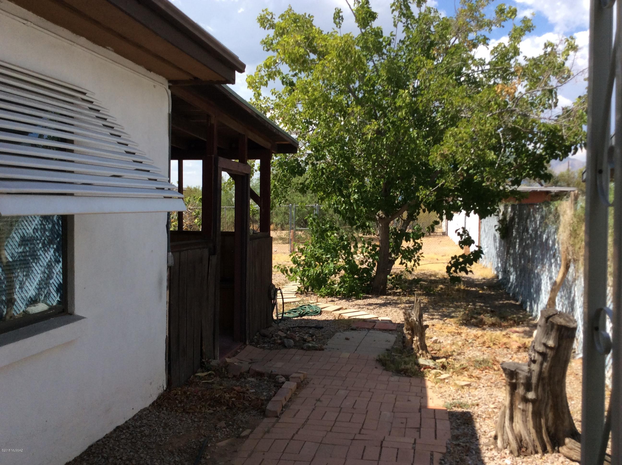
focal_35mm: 32
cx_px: 311
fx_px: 574
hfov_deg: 56.9
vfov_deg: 44.1
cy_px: 232
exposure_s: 1/1100
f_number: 2.4
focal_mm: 3.3
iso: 32
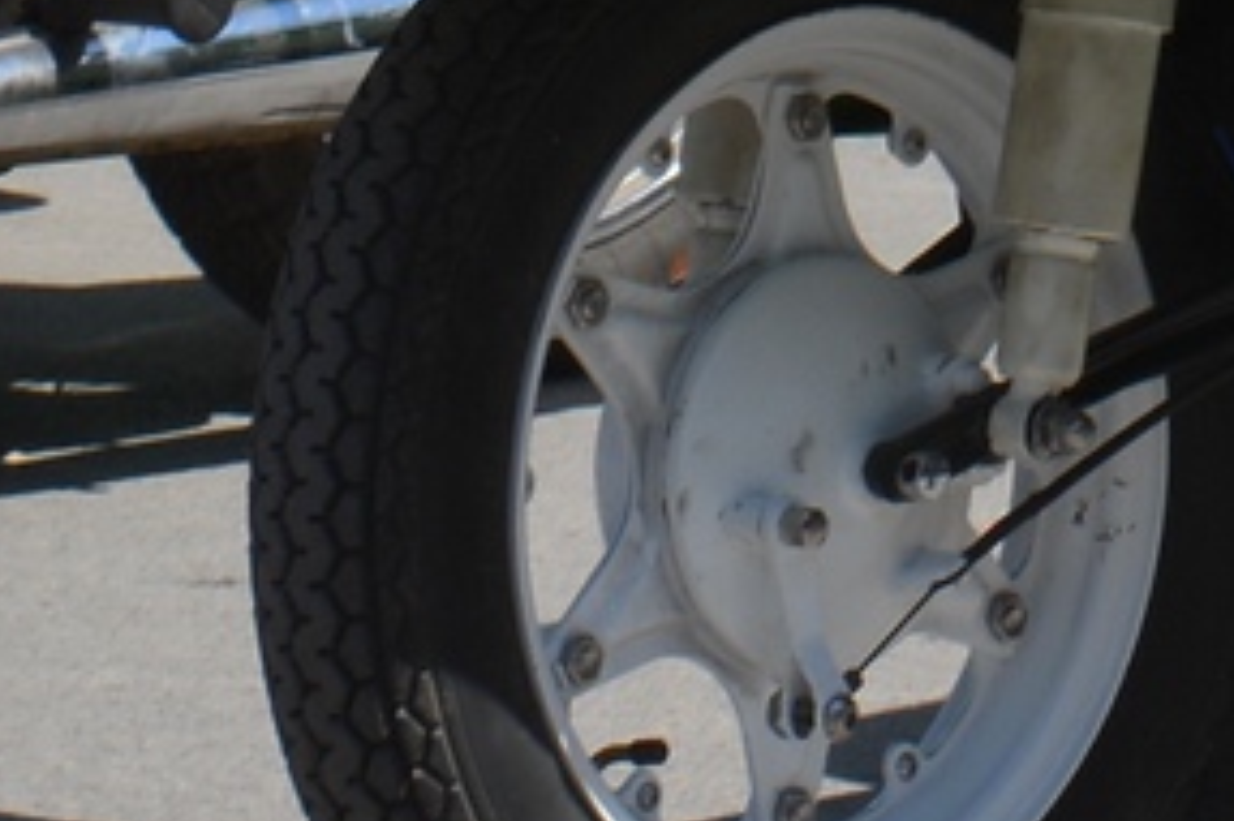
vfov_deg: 5.4
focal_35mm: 251
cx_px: 1513
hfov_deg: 8.1
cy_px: -754
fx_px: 8598
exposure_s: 1/320
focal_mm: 32
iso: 100
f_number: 9
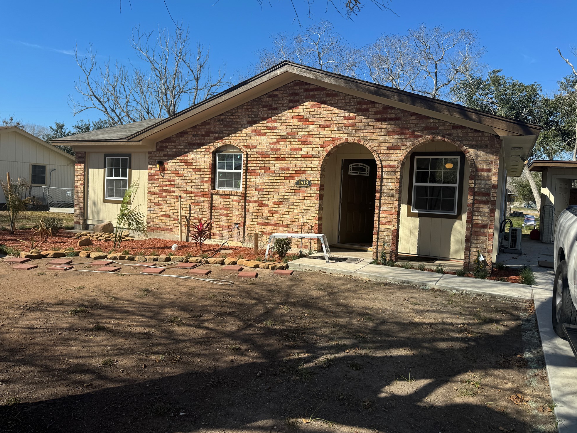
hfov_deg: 69.4
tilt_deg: -1.9
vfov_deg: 54.9
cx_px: 293
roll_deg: -2.5
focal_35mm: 25
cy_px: 209
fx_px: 417
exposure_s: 1/4049
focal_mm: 6.76
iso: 80
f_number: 1.78
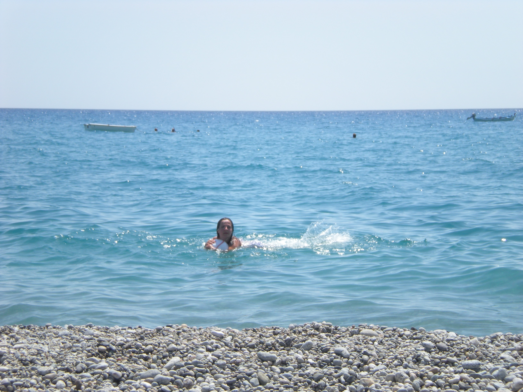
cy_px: 196
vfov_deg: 13.0
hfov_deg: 17.3
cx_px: 262
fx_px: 1722
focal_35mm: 114
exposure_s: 1/160
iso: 64
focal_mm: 18.9
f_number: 8.5
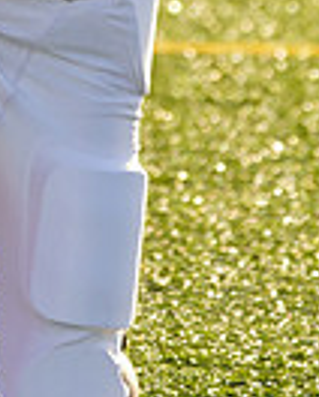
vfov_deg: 2.3
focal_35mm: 824
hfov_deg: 1.9
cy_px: -229
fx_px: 9702
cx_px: -63
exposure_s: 1/250
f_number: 5.6
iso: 100
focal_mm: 200
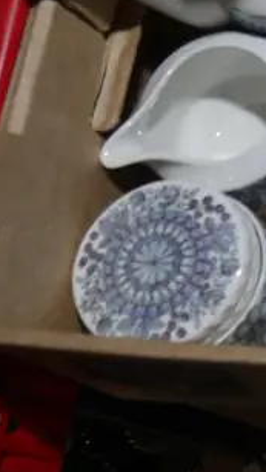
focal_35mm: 109
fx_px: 1365
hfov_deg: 9.3
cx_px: 733
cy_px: 143
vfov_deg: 19.5
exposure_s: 1/125
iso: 200
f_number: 4
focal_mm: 15
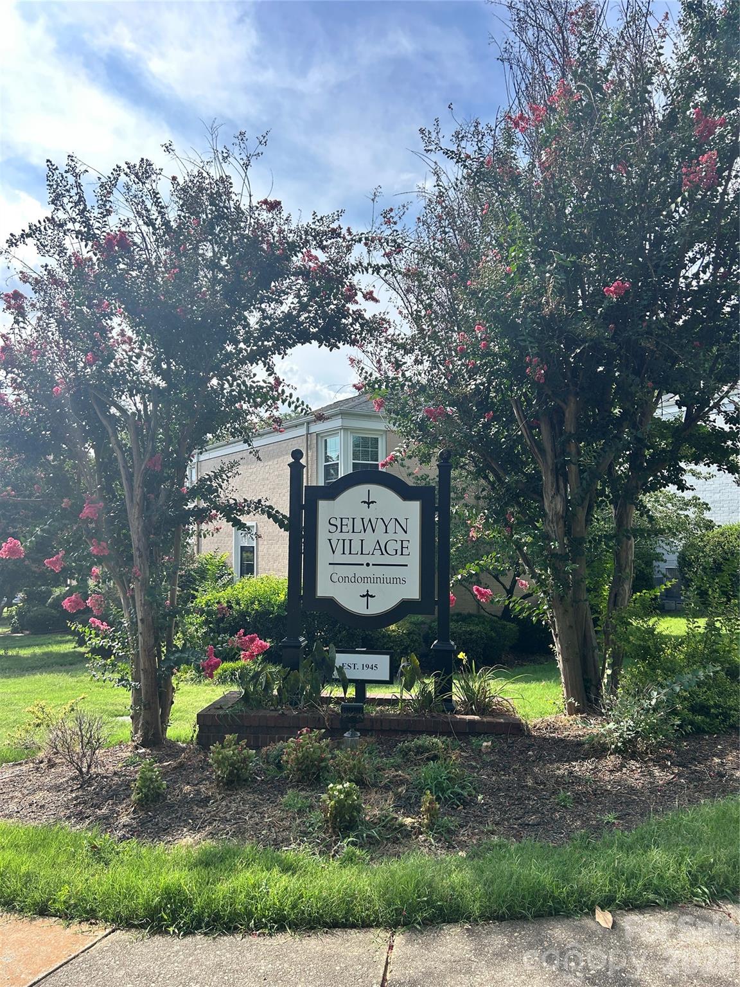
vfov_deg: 67.3
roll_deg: -0.4
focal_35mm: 26
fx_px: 741
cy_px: 494
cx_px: 370
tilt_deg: +3.0
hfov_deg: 53.1
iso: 50
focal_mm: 5.7
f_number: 1.5
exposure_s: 1/1531
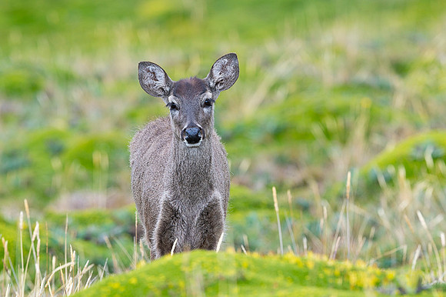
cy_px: 148
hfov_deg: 4.1
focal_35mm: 500
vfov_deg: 2.7
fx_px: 6191
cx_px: 223
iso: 320
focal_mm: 500
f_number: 8
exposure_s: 1/320
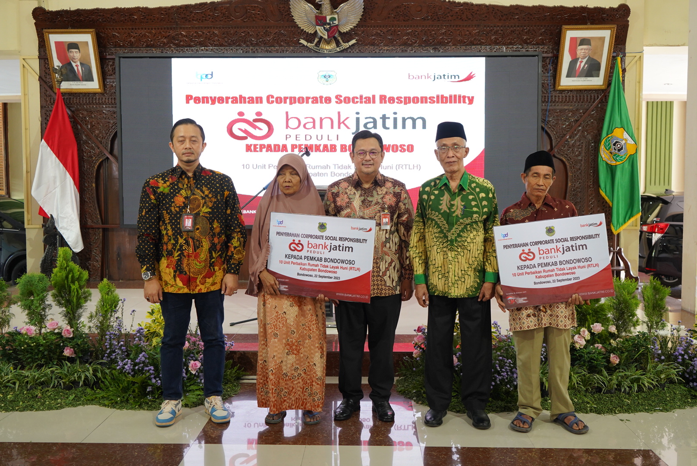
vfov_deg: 36.0
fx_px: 717
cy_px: 233
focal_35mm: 37
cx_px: 348
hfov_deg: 51.9
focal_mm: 37
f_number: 4
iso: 2000
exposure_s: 1/125
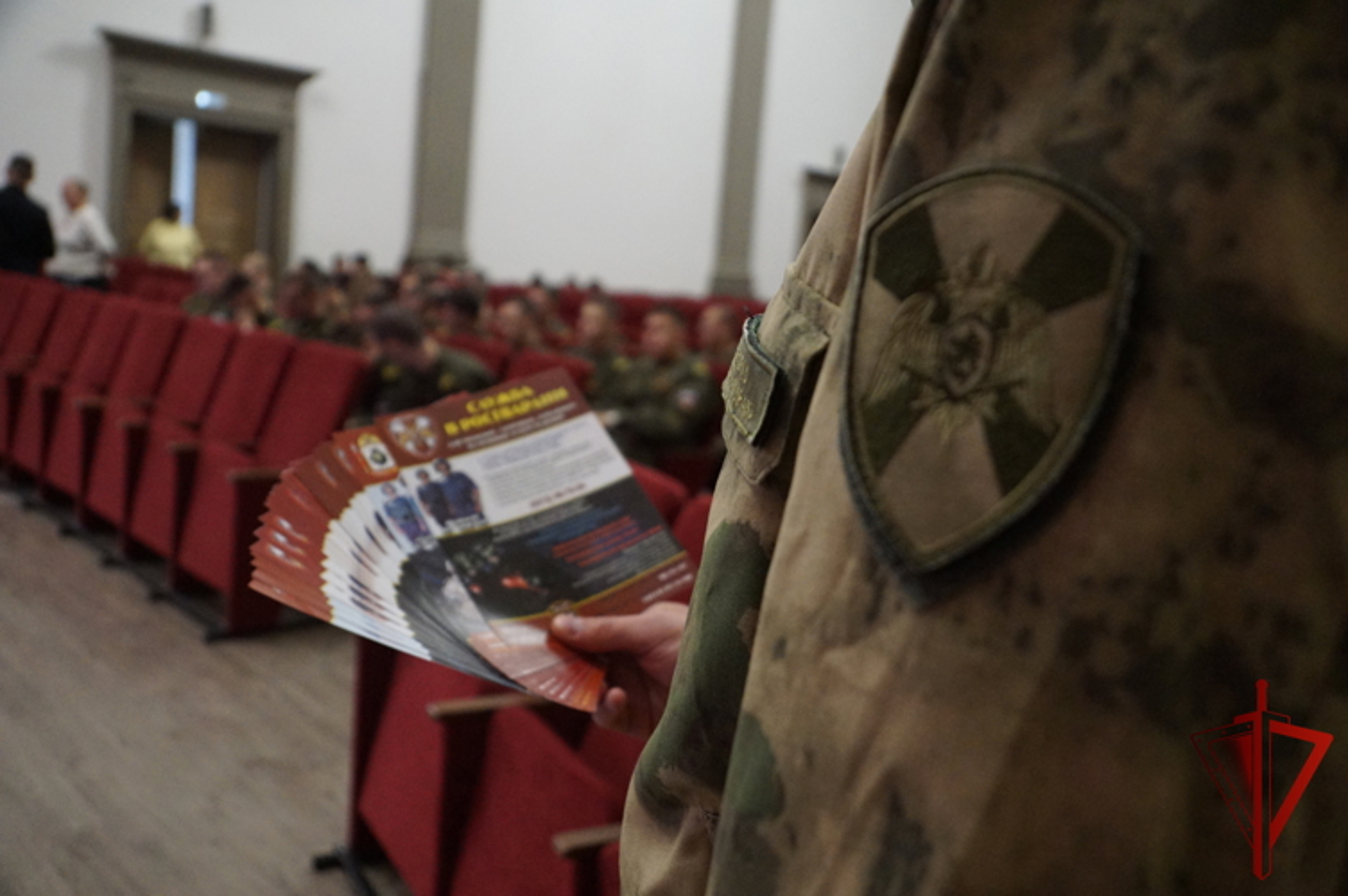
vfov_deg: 39.9
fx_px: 1235
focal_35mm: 33
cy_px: 448
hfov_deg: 57.3
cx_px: 674
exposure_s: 1/100
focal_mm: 22
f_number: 4
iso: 3200
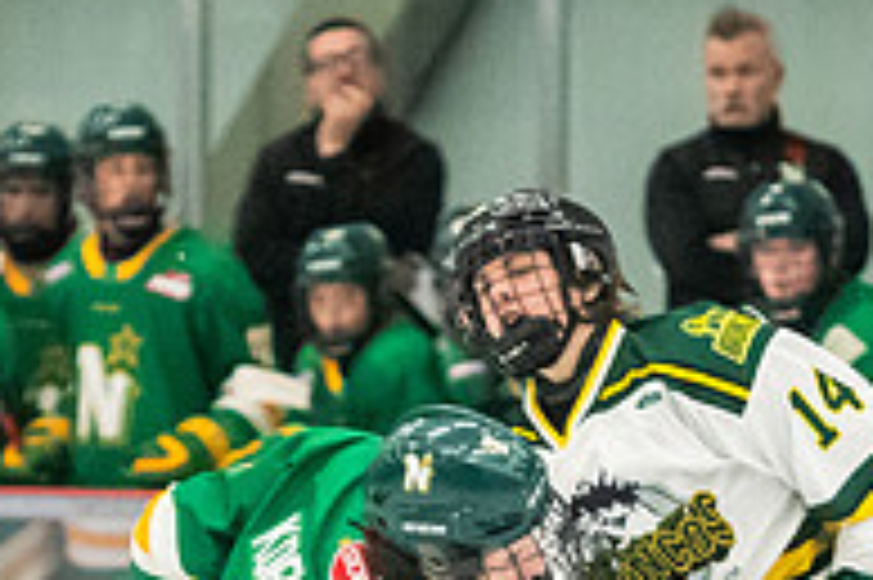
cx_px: 318
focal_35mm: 744
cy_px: 809
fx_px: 18026
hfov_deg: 2.8
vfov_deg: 1.8
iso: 3200
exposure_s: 1/800
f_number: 2.8
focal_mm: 116
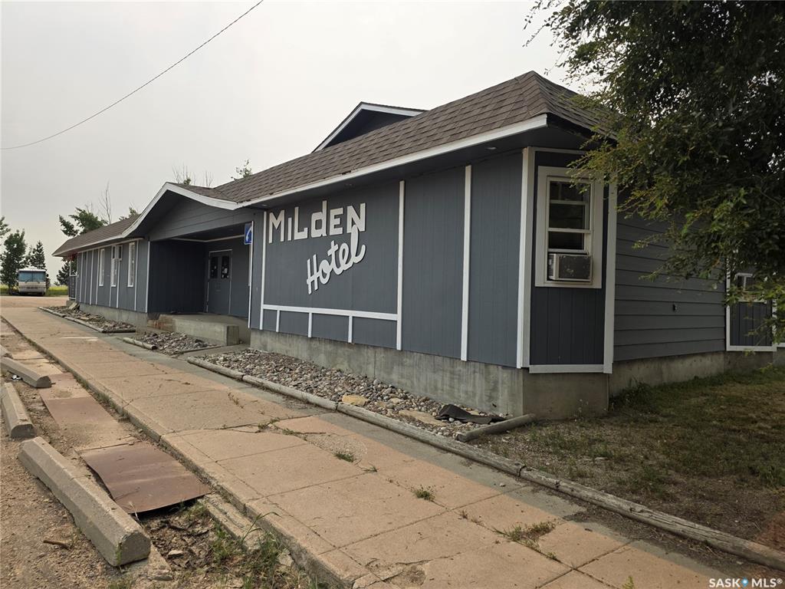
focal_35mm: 23
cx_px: 392
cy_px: 294
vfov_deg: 58.9
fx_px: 522
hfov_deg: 73.9
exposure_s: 1/7333
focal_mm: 6.3
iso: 80
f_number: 1.7
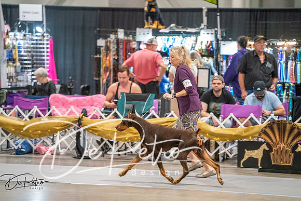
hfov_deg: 10.3
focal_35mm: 200
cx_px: 150
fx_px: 1673
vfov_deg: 6.9
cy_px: 100
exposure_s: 1/250
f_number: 2.8
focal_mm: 200
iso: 6400
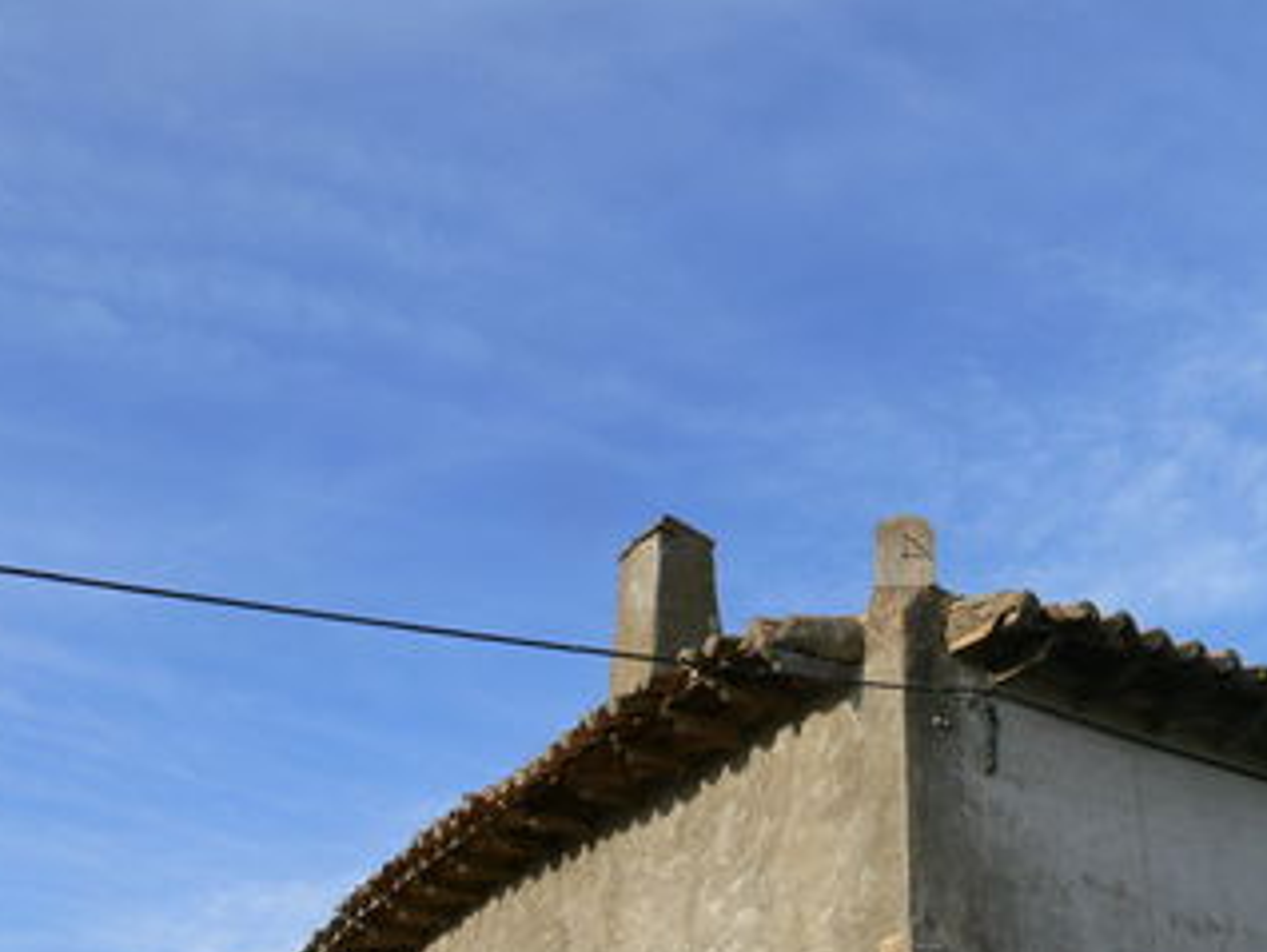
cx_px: 948
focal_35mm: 54
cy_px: 657
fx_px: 1978
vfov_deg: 26.9
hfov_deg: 34.8
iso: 80
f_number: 5.6
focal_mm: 7.4
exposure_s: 1/250
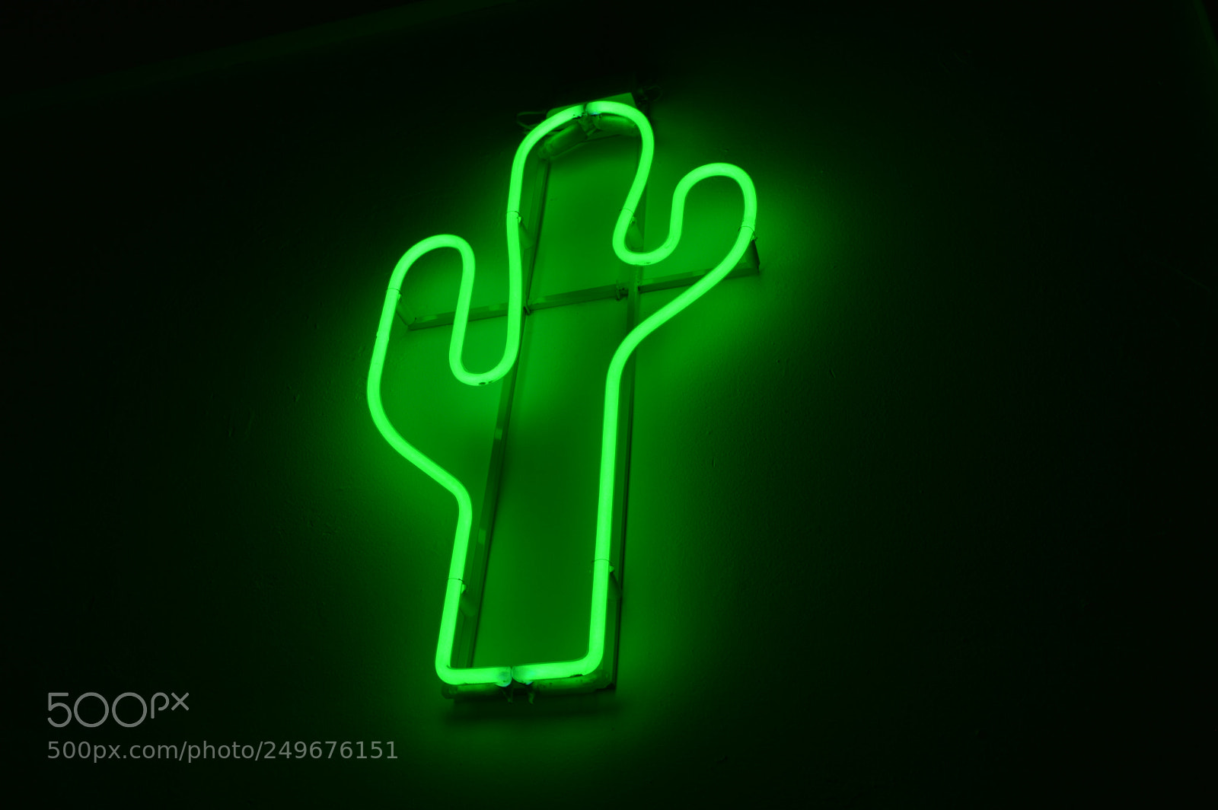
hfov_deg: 46.4
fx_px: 1420
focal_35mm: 42
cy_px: 405
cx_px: 609
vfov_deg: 31.8
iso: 100
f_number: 11
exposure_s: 1/25
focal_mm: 28
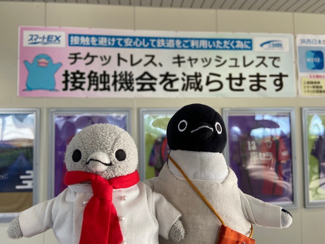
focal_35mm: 26
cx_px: 162
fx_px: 244
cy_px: 122
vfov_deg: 53.1
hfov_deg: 67.3
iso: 50
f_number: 1.8
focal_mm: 4.25
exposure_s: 1/122
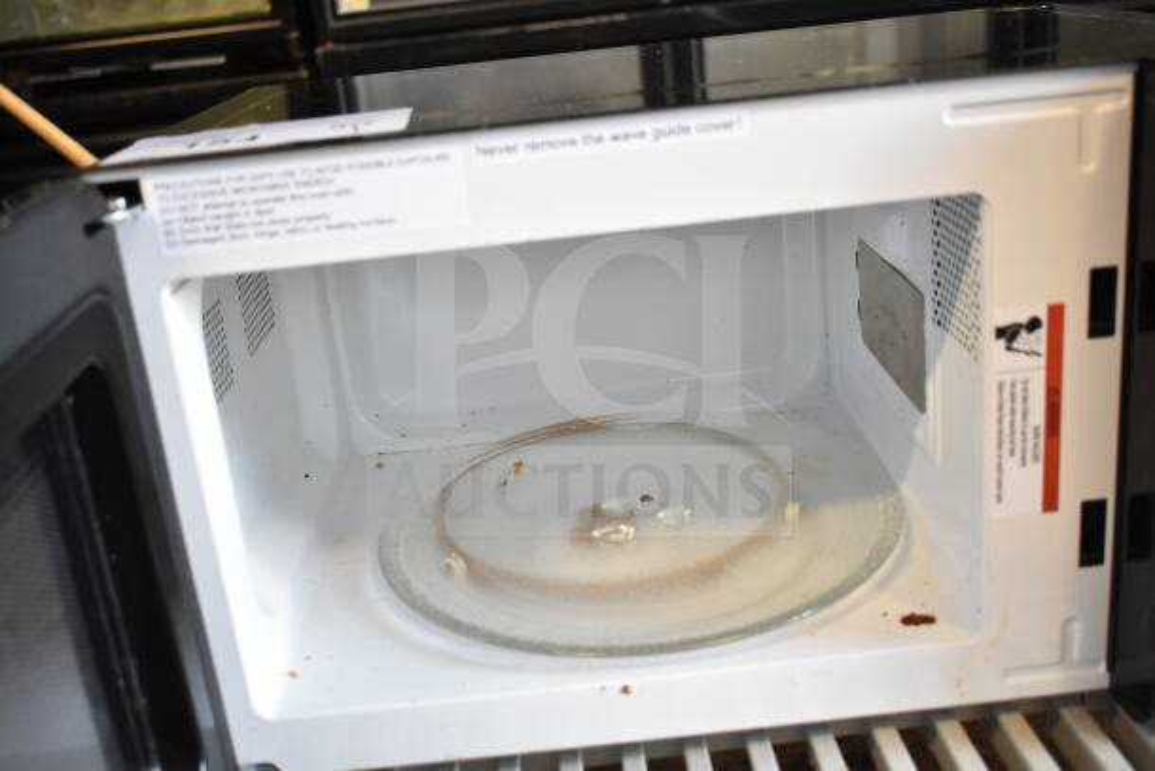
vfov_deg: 35.5
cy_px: 386
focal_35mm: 38
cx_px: 578
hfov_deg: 51.3
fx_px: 1203
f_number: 4
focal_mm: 25
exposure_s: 1/60
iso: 1600
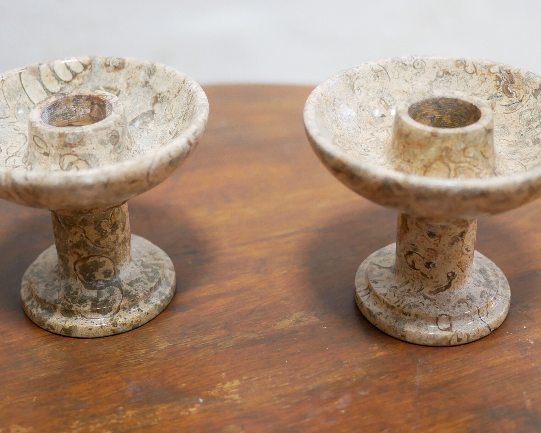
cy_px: 134
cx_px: 255
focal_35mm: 64
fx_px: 1025
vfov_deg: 23.7
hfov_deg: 29.6
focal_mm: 20
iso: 640
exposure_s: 1/60
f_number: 1.7
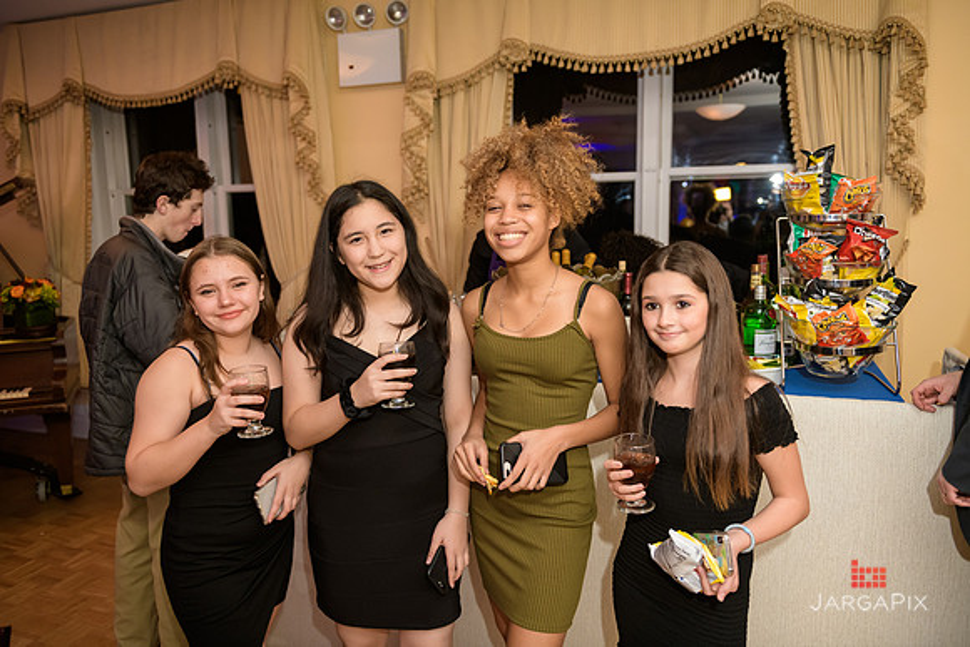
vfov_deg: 46.4
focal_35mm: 28
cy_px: 324
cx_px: 485
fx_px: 755
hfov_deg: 65.5
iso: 1250
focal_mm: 28
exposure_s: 1/125
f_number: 3.2
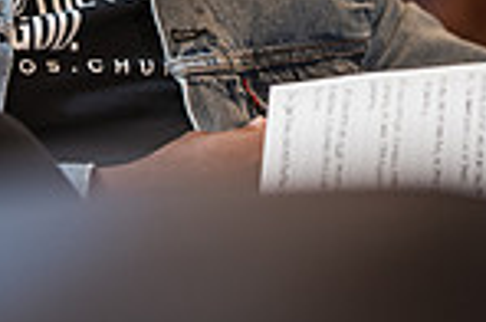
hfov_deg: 5.1
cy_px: -271
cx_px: 108
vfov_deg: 3.4
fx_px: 5402
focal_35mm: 401
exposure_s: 1/160
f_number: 2.8
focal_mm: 102
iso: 800
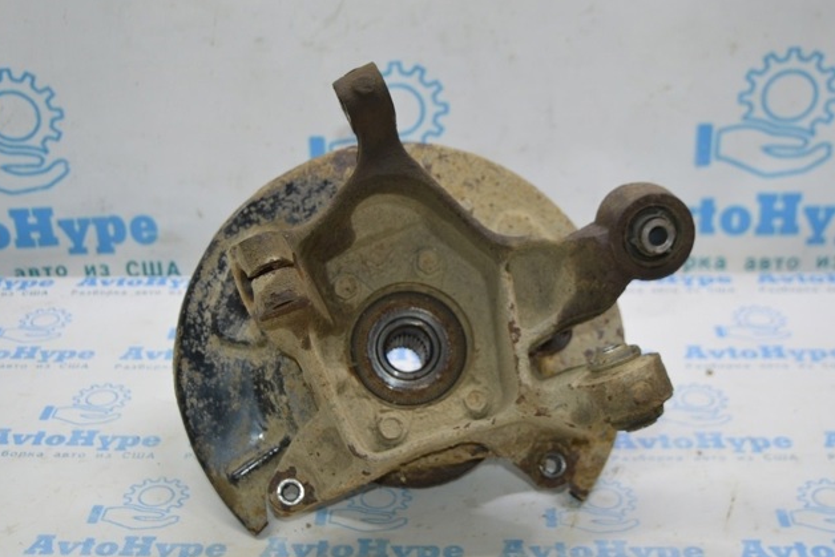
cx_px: 411
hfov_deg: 34.5
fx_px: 1346
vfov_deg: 23.4
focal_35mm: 58
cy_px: 277
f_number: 4.8
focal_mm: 38
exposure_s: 1/60
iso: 560
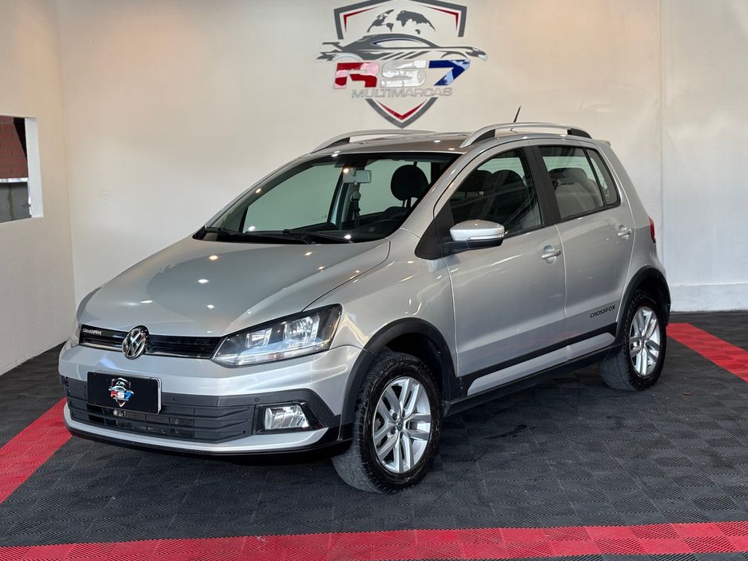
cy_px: 274
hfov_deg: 36.2
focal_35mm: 53
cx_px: 372
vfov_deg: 27.5
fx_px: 1145
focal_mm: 5.96
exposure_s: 1/262
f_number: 1.6
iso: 32
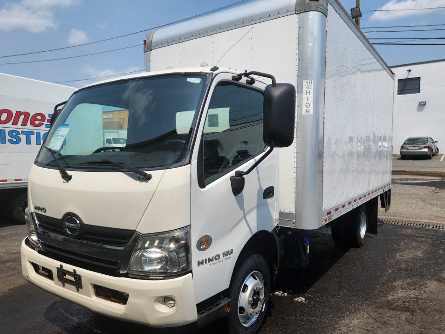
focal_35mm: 26
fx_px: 334
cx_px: 213
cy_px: 178
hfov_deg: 67.3
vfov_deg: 53.1
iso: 20
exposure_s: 1/2082
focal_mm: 5.4
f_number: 1.8
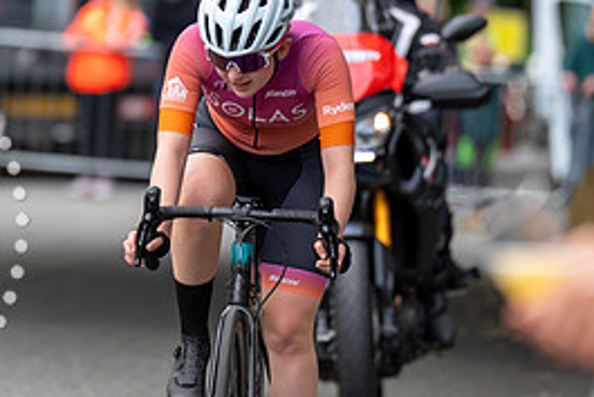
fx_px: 8287
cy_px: 46
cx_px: 188
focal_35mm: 502
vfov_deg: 2.7
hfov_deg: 4.1
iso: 640
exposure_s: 1/500
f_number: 2.8
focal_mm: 200
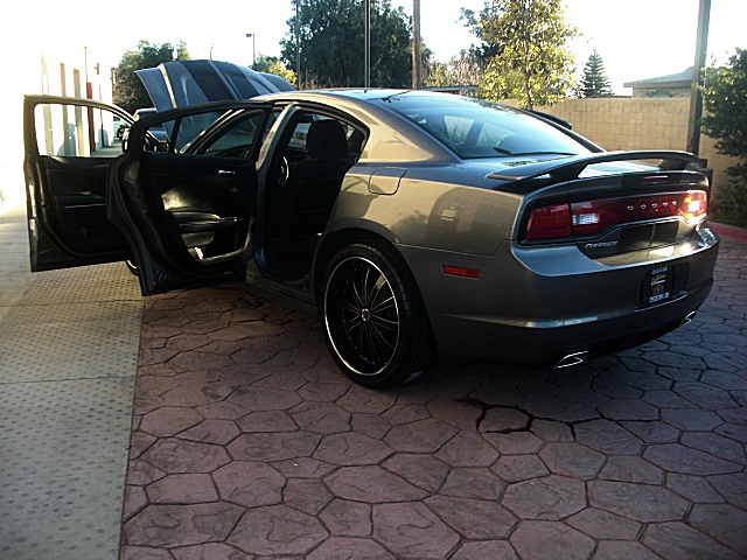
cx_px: 374
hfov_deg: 51.4
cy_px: 280
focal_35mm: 36
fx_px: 777
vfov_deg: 39.7
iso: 50
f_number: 2.8
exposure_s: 1/100
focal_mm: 6.3
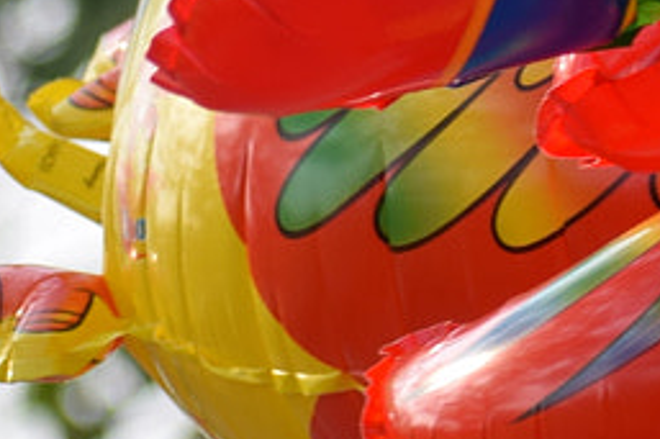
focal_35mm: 802
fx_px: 14693
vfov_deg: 1.7
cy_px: -434
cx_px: 1307
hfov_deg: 2.6
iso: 100
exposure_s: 1/400
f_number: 4.8
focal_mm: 86
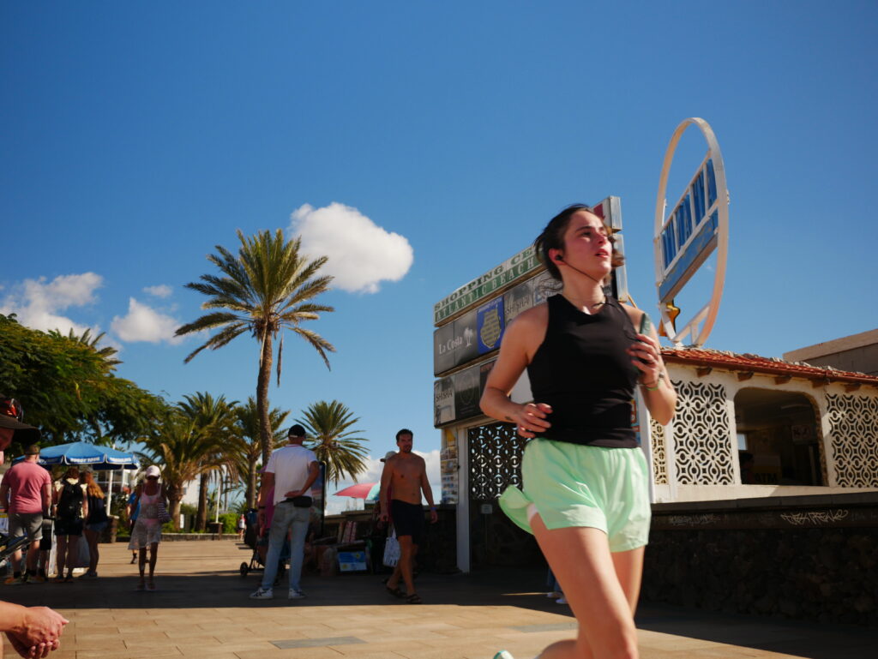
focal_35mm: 34
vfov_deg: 41.8
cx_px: 439
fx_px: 863
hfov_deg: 53.9
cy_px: 330
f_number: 2.8
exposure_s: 1/320
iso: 200
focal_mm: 17
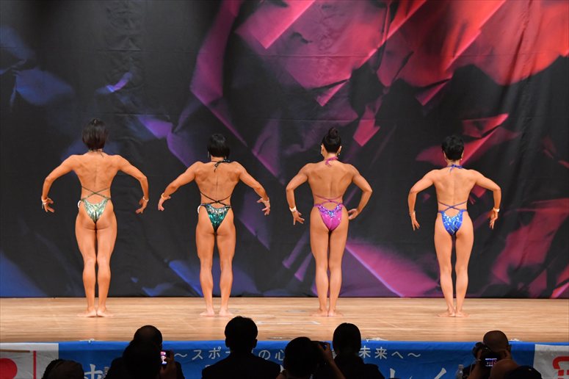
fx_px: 2654
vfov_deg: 8.2
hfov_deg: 12.2
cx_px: 284
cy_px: 190
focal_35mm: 168
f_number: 5.6
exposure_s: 1/400
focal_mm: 112
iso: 5600
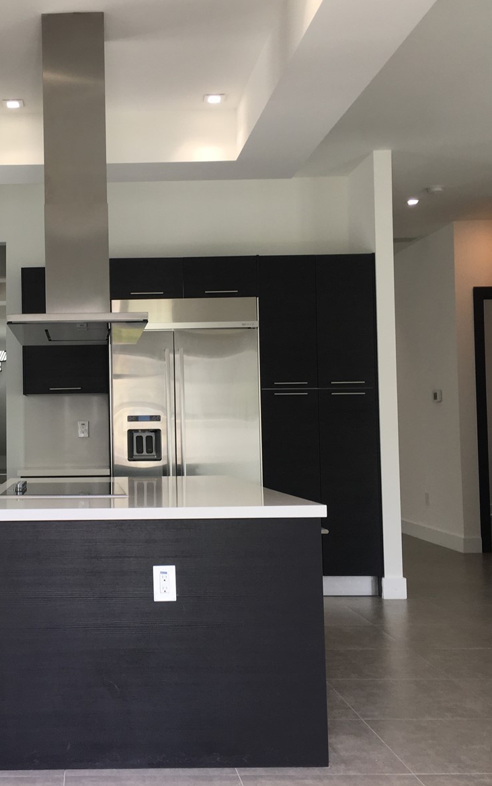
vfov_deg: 47.2
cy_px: 391
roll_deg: +0.7
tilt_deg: +2.9
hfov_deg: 29.7
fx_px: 901
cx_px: 83
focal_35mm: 42
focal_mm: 4.15
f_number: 2.2
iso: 32
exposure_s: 1/60
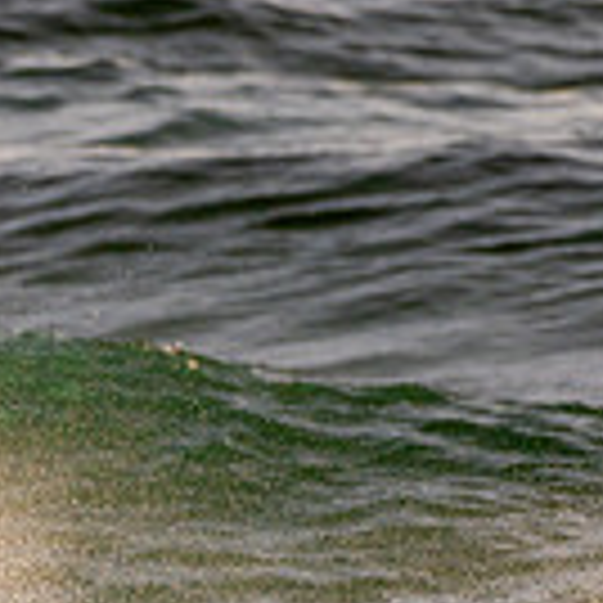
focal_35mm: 2248
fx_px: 44304
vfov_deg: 0.8
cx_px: -392
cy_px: 786
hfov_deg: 0.8
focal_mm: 500
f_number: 5.6
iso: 220
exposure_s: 1/2000
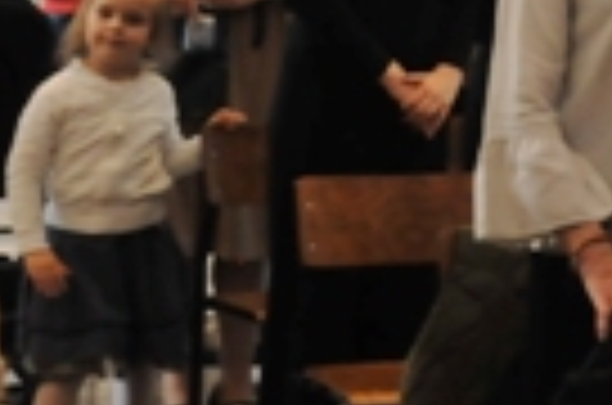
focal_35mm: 170
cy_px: -29
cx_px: 1287
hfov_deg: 10.9
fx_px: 2883
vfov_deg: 8.0
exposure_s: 1/50
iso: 800
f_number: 3.8
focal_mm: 24
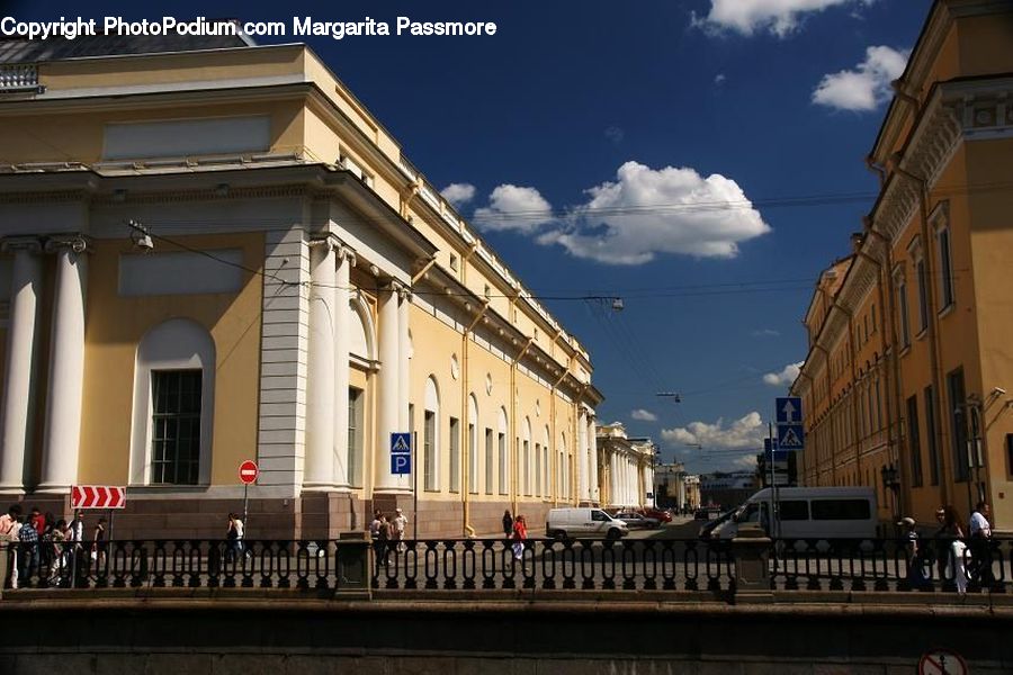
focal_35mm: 36
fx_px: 1013
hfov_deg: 53.1
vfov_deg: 36.9
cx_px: 506
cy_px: 338
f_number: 11
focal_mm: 24
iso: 200
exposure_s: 1/200
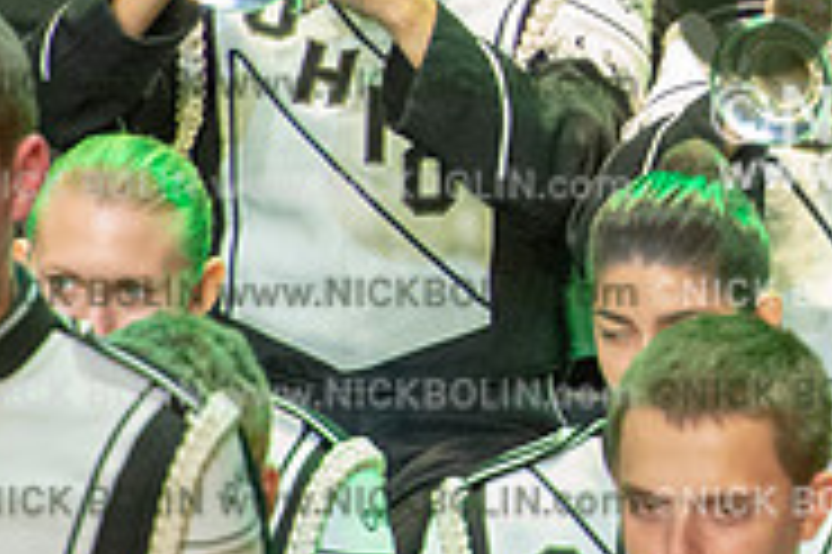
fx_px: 28909
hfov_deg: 1.6
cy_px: -23
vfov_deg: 1.1
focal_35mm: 1252
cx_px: 994
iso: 8000
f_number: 5.6
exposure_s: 1/320
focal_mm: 400
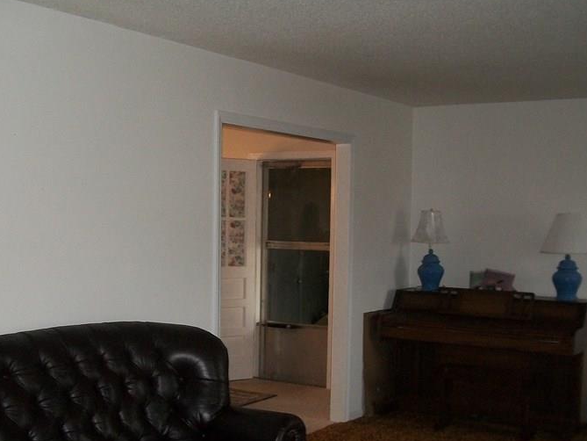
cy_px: 285
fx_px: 831
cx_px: 221
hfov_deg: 38.7
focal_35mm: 49
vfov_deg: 29.5
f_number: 2.9
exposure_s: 1/30
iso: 240
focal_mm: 5.7
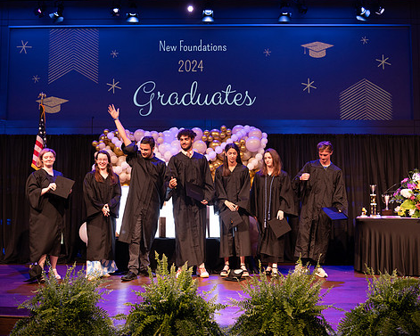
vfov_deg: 40.1
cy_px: 169
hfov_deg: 49.0
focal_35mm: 37
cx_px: 194
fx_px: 460
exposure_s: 1/200
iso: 1600
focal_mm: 32
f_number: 4
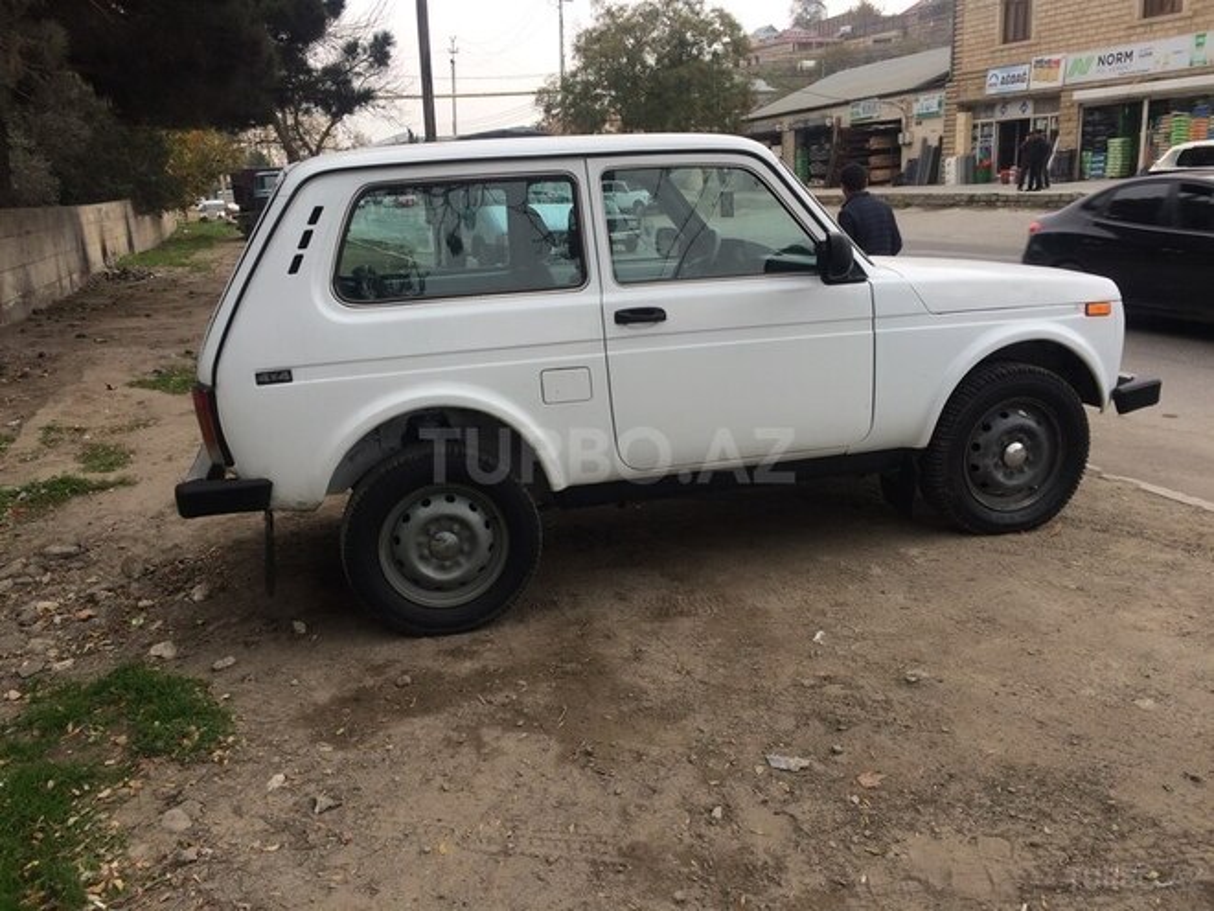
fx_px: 1017
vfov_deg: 48.2
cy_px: 456
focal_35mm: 29
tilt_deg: -15.5
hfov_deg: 61.7
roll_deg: +2.3
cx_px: 607
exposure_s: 1/211
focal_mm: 4.15
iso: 32
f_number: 2.2
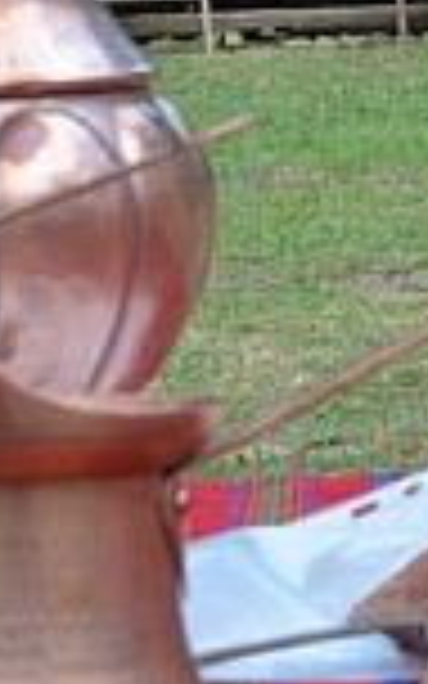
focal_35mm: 231
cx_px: 996
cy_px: 4
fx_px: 4311
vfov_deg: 9.0
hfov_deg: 5.5
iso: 100
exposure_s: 1/20
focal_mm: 36
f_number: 14
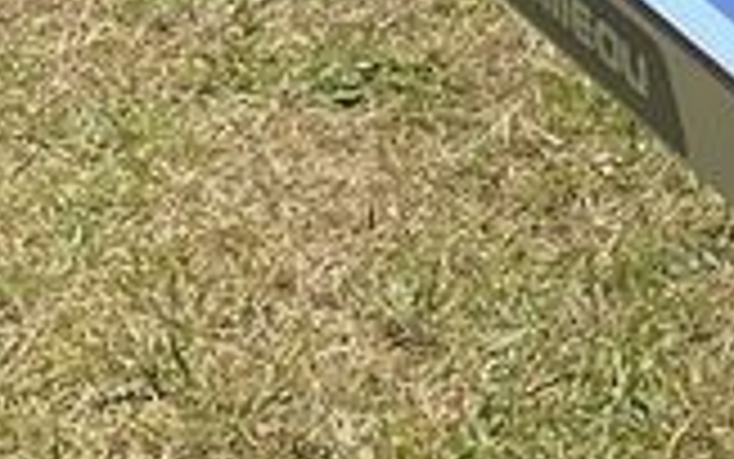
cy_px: -1350
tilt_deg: -12.8
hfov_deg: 8.9
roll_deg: -0.8
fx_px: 4062
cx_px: 2017
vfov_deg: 5.6
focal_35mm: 203
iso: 32
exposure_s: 1/2817
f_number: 1.8
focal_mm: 4.25
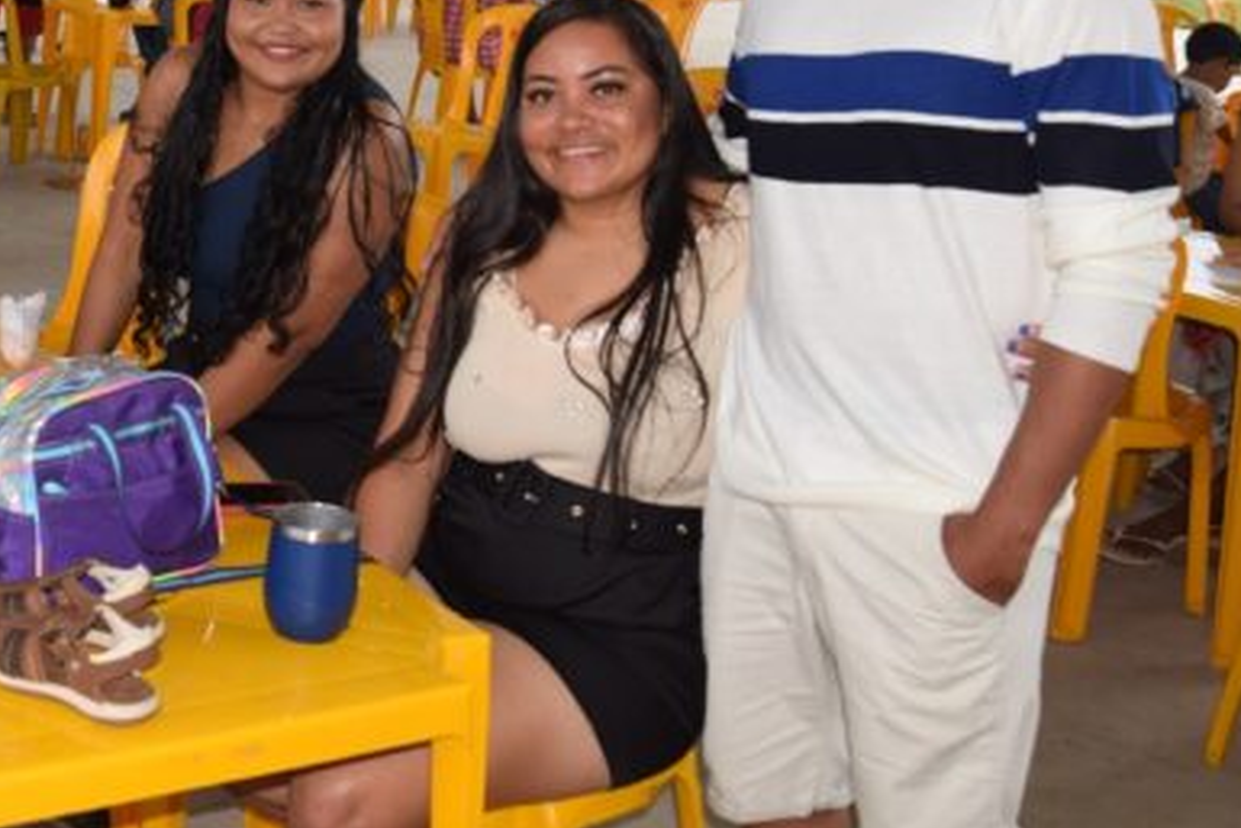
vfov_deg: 25.5
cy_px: 137
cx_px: 151
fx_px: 1793
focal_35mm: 52
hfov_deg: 36.1
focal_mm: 18
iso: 110
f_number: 5.6
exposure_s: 1/125
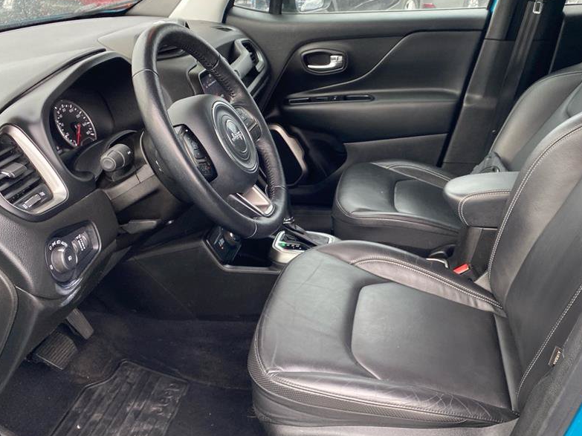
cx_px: 354
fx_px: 572
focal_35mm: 34
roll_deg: +0.3
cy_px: 264
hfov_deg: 53.5
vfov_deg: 41.6
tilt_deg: -29.0
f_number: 1.8
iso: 80
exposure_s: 1/122
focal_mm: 4.25
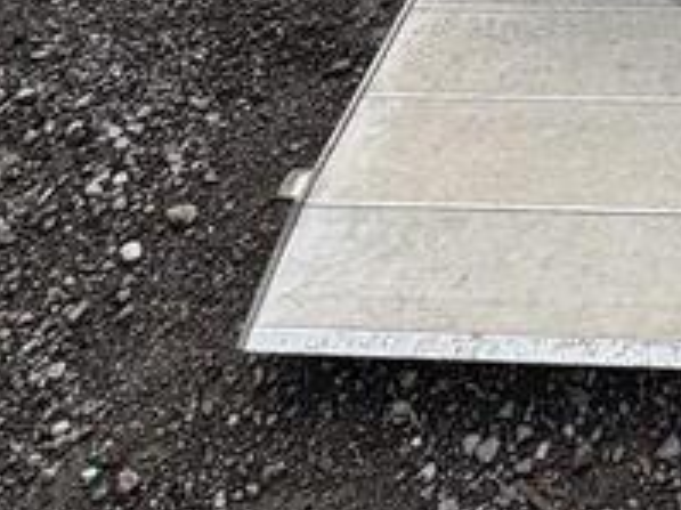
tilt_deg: -12.8
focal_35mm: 63
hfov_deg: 27.4
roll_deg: +1.4
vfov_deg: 17.7
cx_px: 801
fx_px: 1239
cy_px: -455
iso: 40
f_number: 2.2
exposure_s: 1/687
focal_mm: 2.22
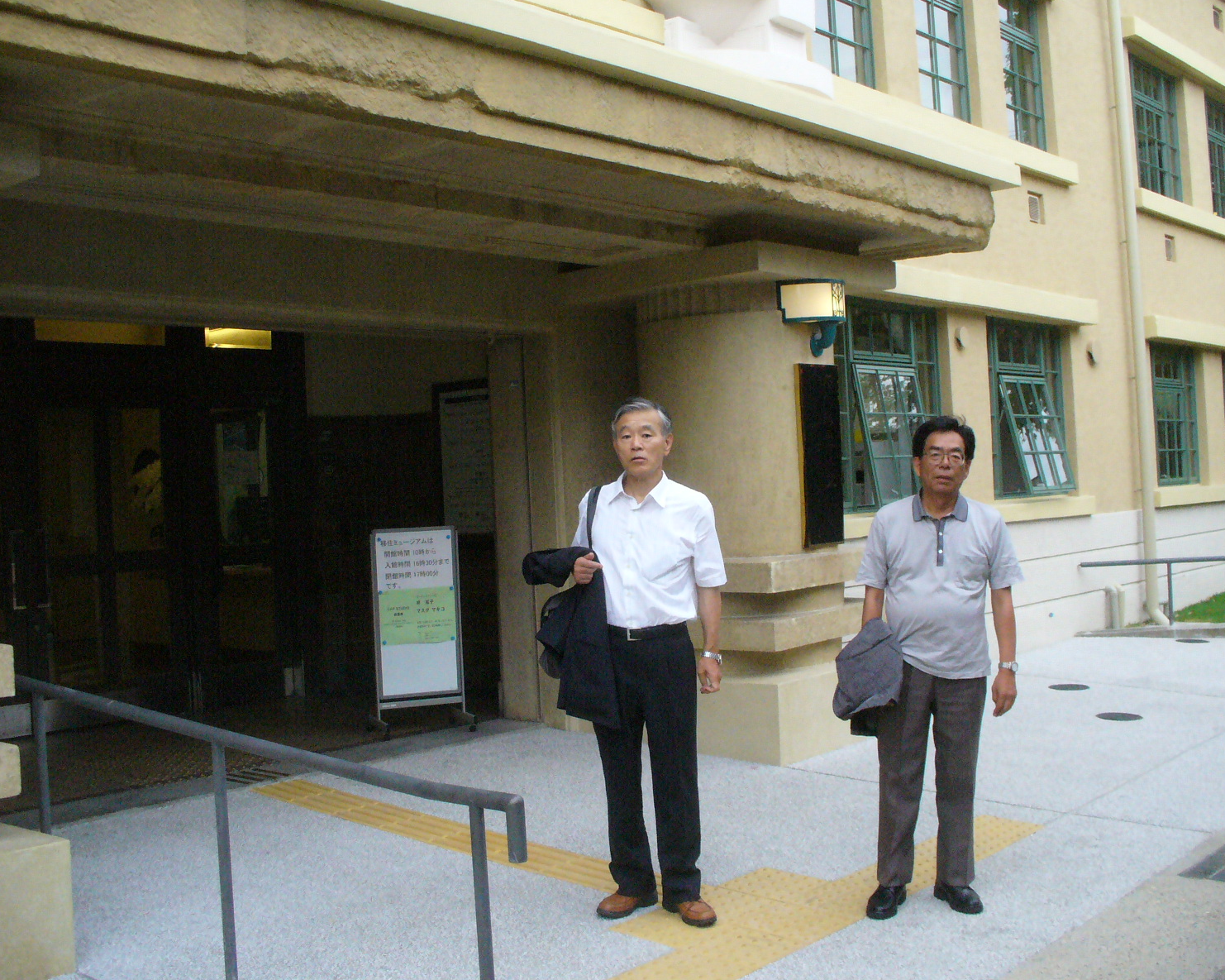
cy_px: 485
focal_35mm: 39
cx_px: 654
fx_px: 1414
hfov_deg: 46.8
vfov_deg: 38.2
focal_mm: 6.1
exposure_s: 1/640
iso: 400
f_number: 2.8
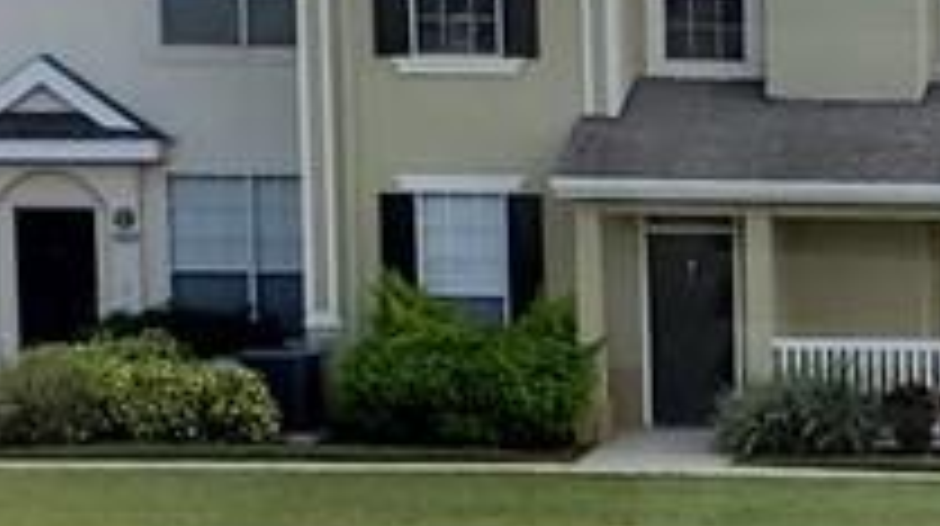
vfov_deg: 5.5
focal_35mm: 217
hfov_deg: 9.6
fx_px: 5403
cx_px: 1507
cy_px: 908
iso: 50
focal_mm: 4.3
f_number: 2.4
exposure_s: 1/1284
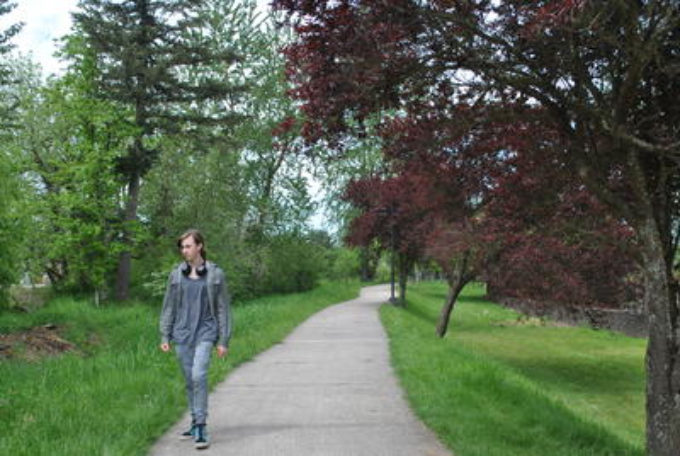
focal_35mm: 39
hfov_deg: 49.5
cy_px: 228
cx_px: 340
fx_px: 738
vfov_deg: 34.3
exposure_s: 1/200
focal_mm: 26
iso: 100
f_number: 7.1
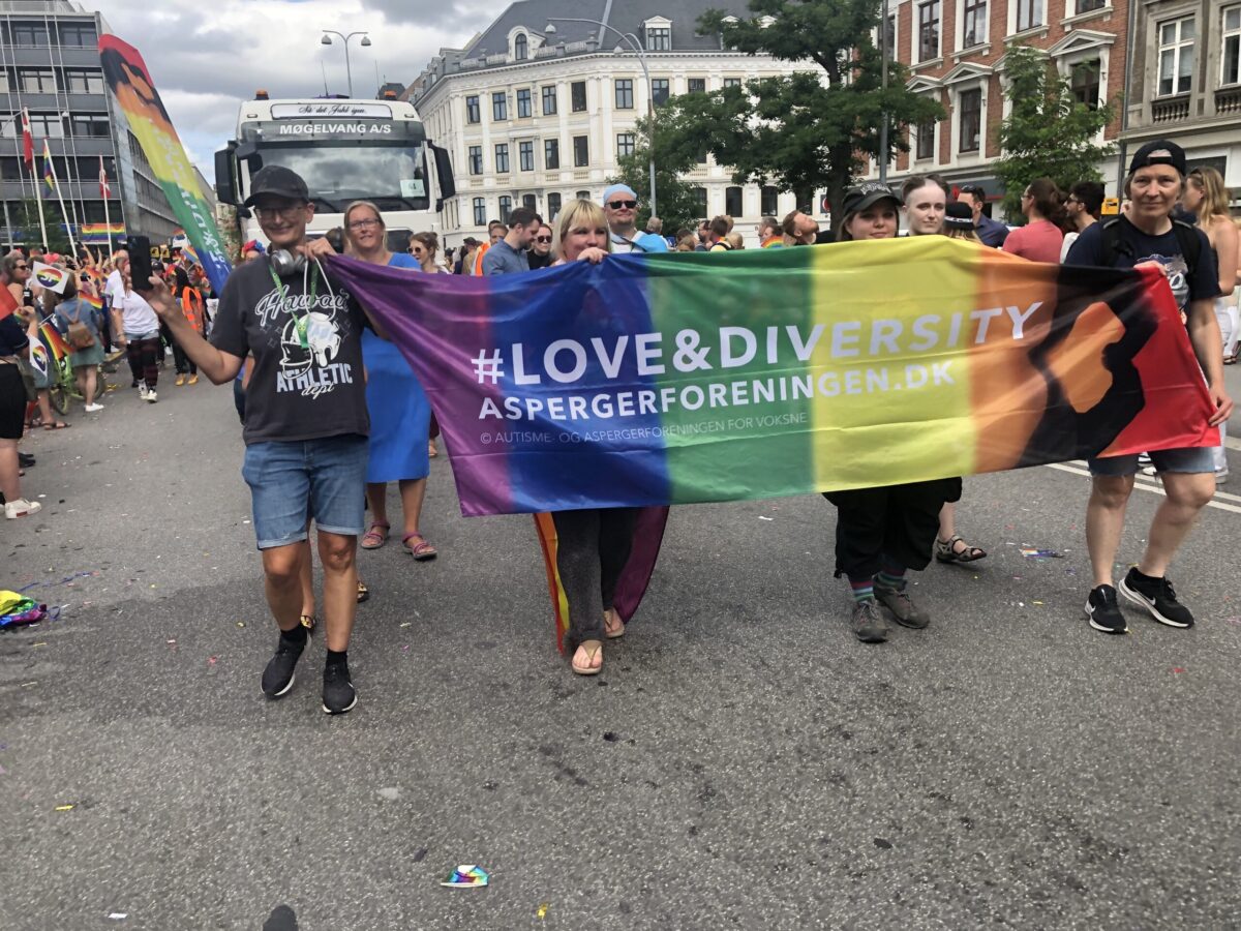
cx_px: 620
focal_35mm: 28
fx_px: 1004
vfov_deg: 49.7
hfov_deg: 63.4
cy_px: 466
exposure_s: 1/657
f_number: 1.8
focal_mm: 3.99
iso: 20
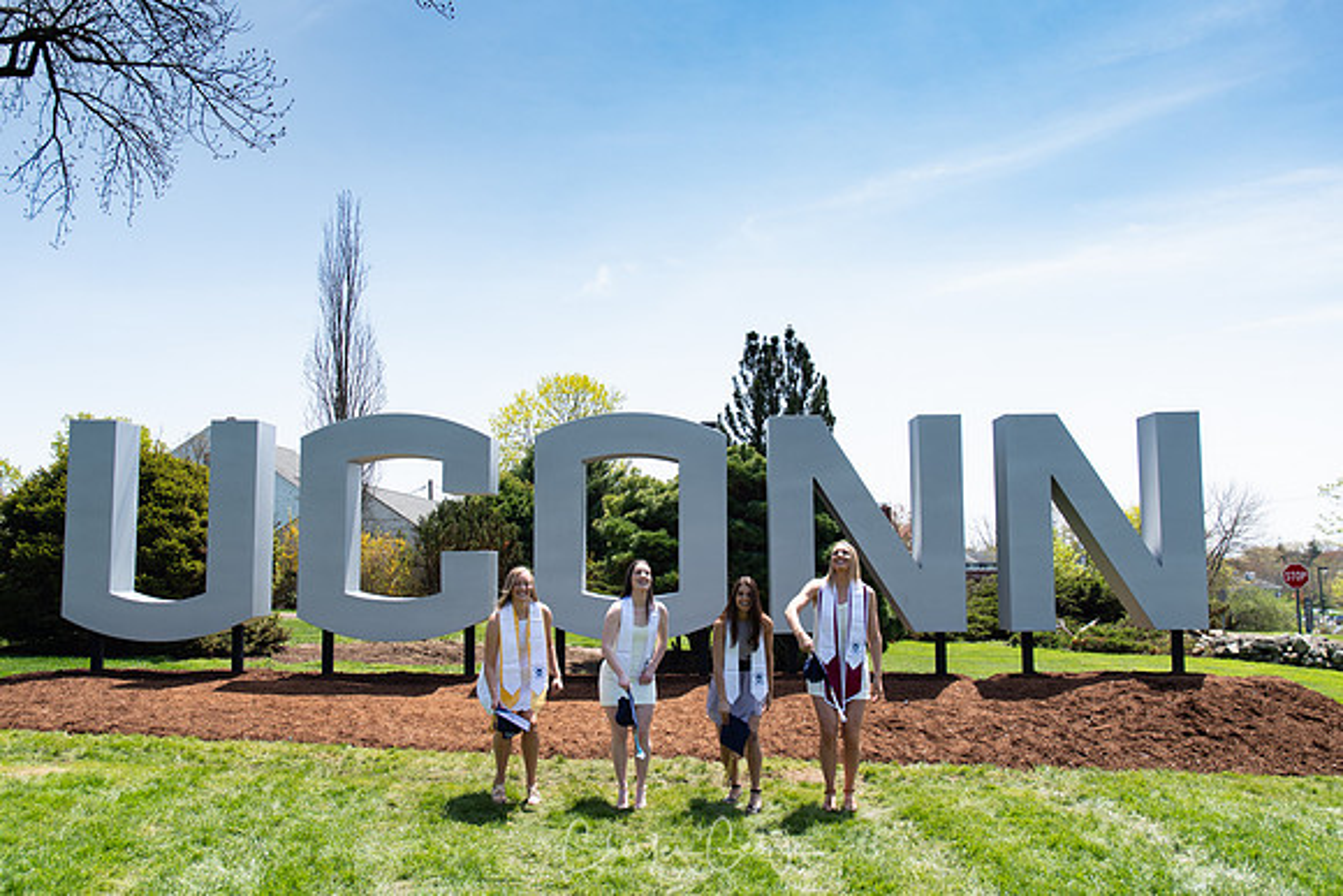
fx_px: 1343
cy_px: 448
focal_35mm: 36
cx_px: 672
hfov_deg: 53.1
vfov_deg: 36.9
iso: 100
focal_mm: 24
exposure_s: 1/250
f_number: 5.6
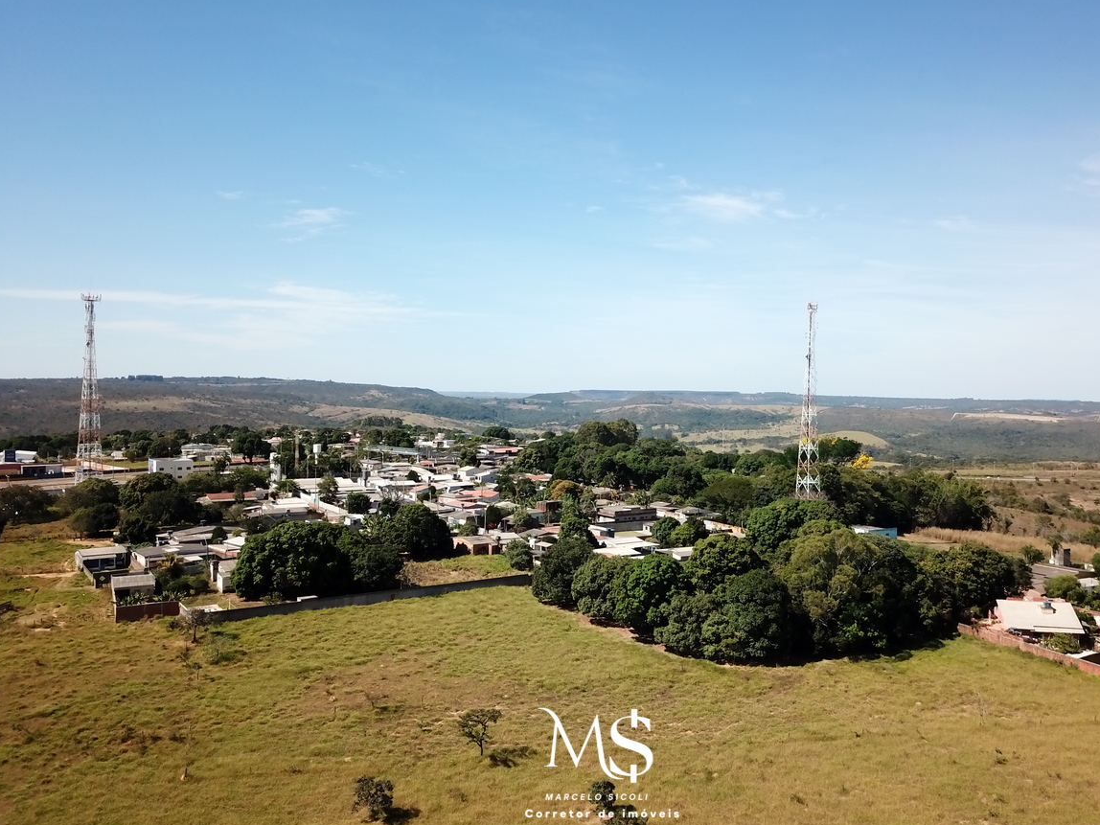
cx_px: 604
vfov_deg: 48.2
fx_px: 922
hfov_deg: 61.5
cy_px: 409
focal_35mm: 29
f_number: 2.2
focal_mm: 4.73
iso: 100
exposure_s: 1/1181
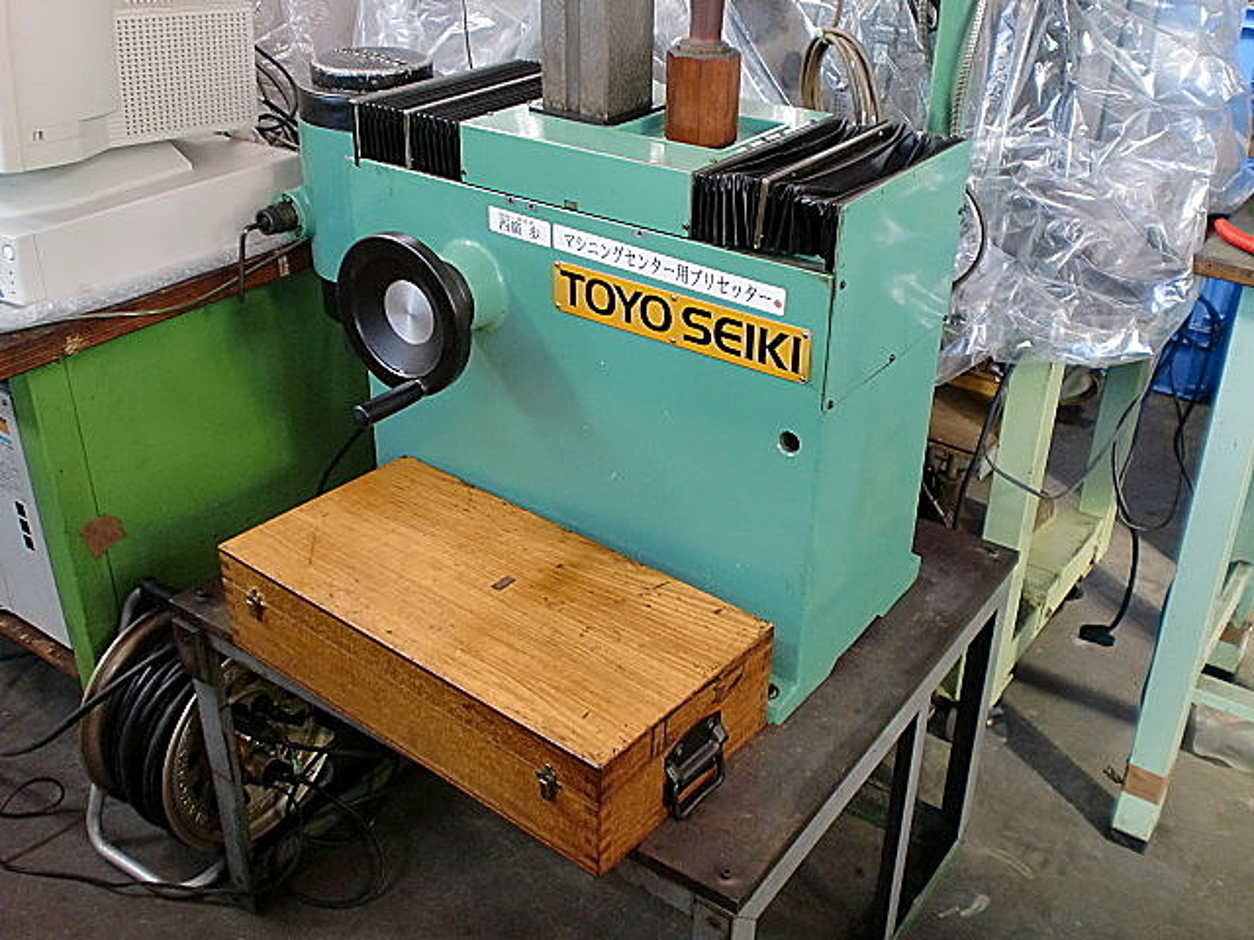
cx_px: 627
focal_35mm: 35
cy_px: 470
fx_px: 1268
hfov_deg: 52.6
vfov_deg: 40.7
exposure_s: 1/60
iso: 200
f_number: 3.1
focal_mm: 6.3
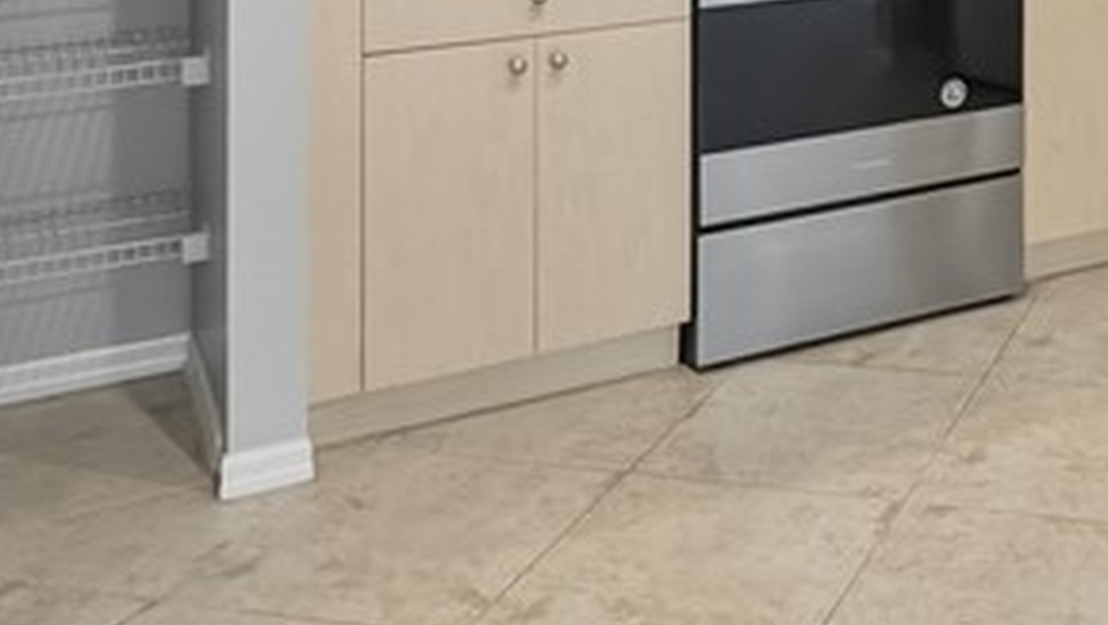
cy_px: -284
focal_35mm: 54
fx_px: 1588
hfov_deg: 35.6
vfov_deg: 19.7
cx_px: 1050
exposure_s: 1/60
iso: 400
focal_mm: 2.2
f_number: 2.2
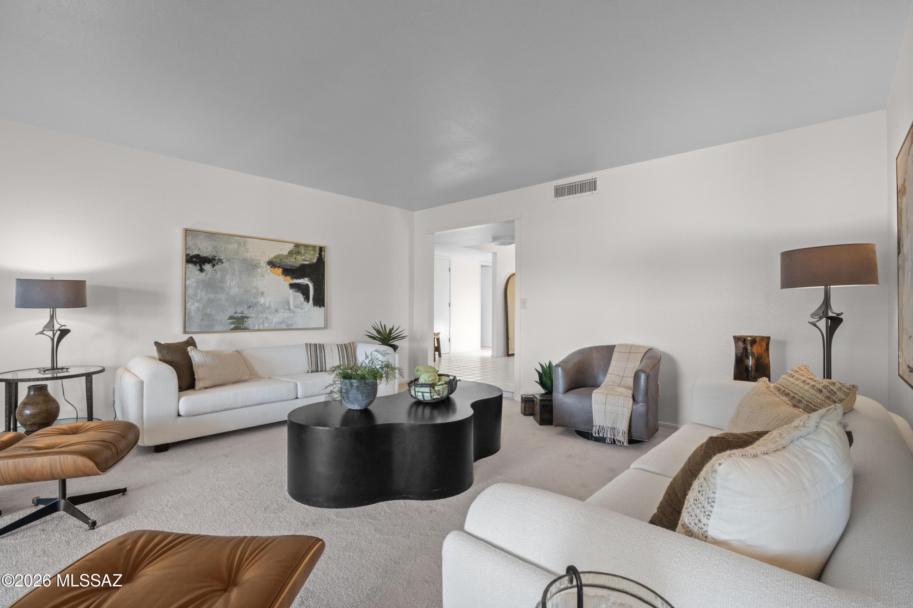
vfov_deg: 73.7
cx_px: 456
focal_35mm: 16
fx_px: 405
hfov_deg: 96.8
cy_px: 304
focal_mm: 16
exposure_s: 1/1.67
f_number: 22
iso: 800
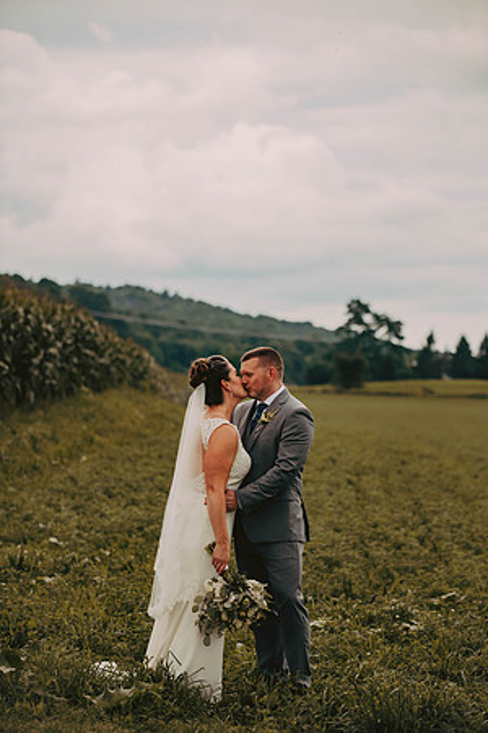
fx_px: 1932
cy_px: 366
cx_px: 244
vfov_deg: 21.5
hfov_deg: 14.4
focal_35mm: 95
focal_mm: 95
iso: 200
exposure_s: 1/1000
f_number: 2.8
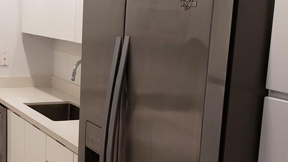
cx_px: 82
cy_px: 124
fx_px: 512
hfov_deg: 31.0
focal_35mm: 67
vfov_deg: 17.9
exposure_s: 1/60
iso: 80
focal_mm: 4.3
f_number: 2.4
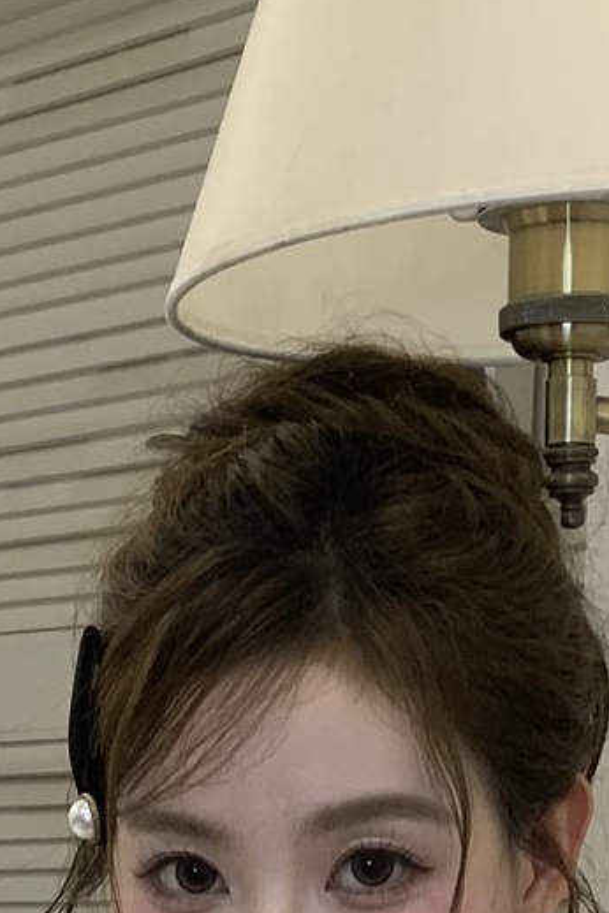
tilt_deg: -3.6
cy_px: 1270
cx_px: 114
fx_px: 3172
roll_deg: -1.5
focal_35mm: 125
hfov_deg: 10.9
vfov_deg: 15.4
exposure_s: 1/50
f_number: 1.8
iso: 80
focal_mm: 4.25
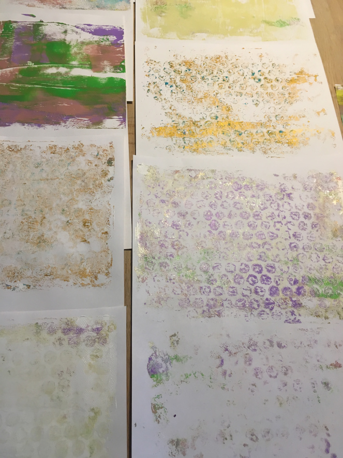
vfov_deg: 61.7
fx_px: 383
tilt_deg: -65.9
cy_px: 229
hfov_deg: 48.2
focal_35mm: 29
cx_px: 172
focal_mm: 4.15
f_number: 2.2
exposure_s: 1/33
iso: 80
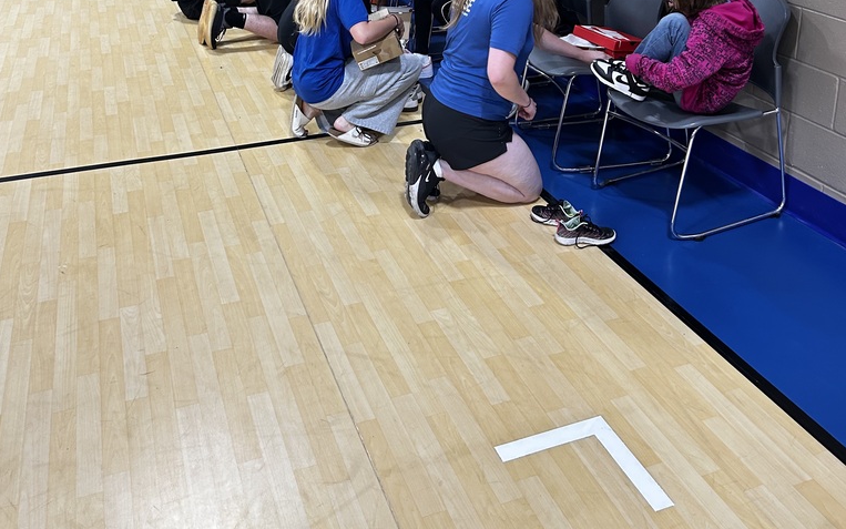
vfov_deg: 32.1
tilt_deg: -15.4
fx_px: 853
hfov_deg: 52.7
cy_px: 14
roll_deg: +0.3
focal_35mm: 37
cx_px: 421
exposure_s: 1/79
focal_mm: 5.7
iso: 125
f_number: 1.5
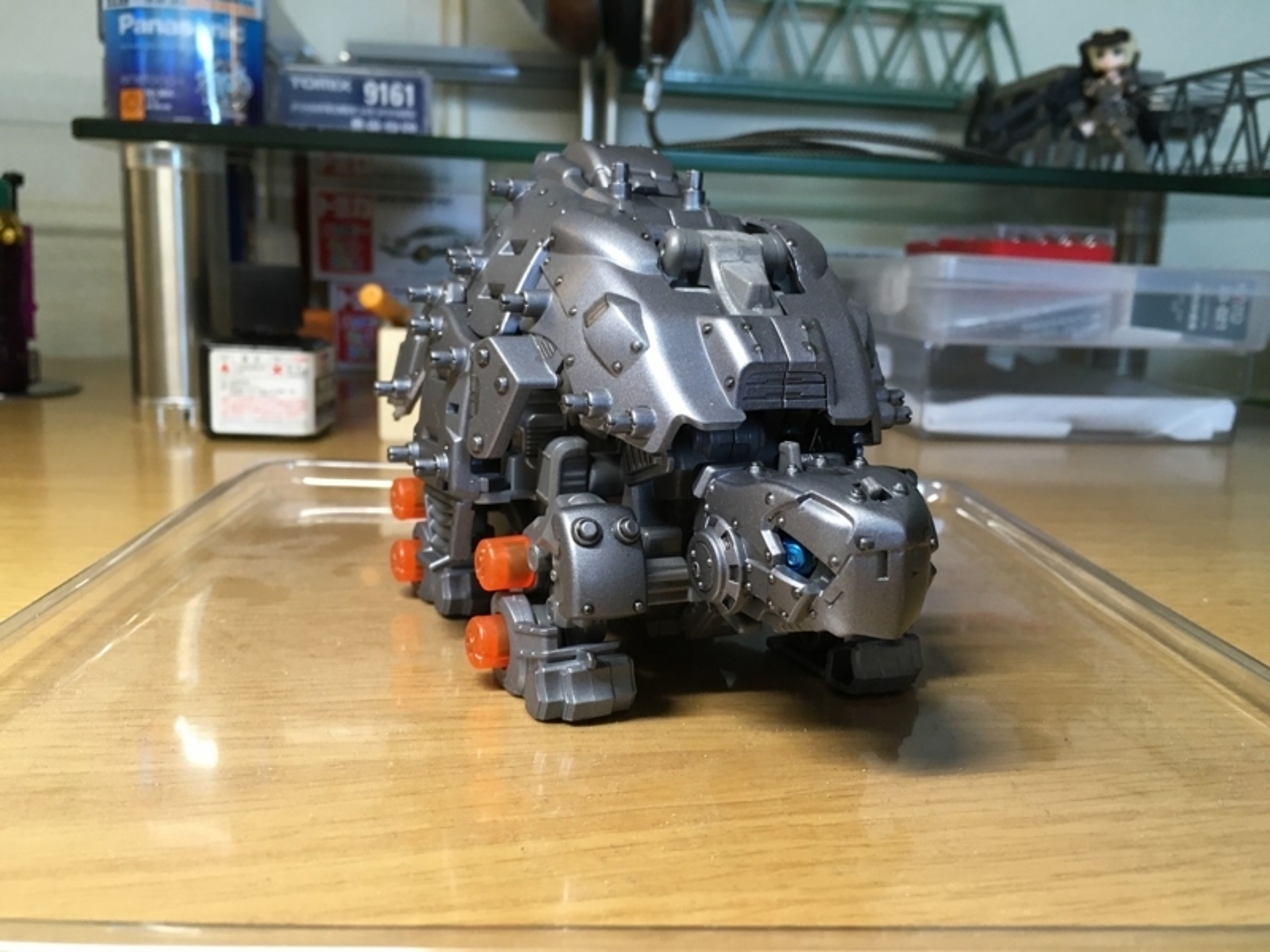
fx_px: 1064
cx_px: 635
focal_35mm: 29
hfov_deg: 61.7
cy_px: 476
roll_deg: -2.8
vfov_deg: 48.2
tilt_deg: -12.2
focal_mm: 4.15
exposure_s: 1/30
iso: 80
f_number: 2.2
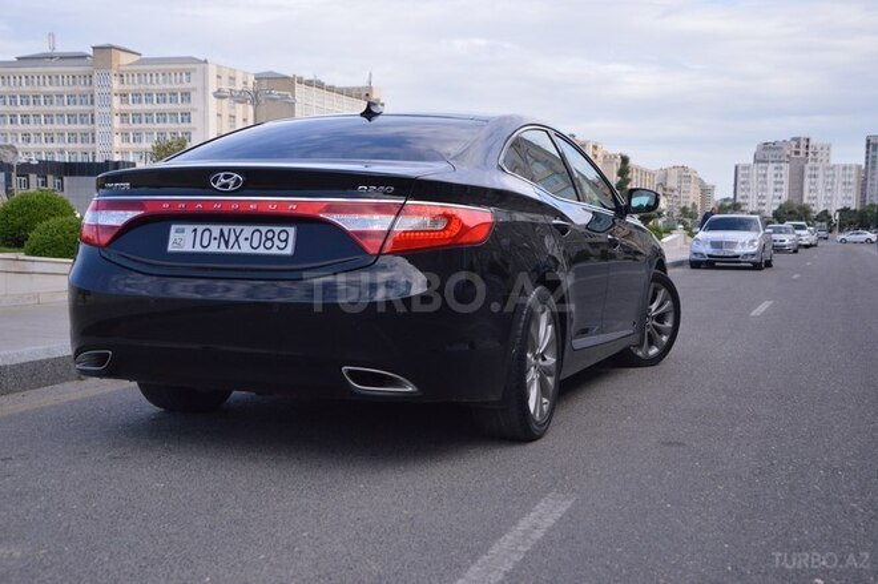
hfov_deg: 43.6
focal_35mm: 45
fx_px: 1097
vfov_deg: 29.8
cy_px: 292
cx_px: 439
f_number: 5.6
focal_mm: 30
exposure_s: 1/2000
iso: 800
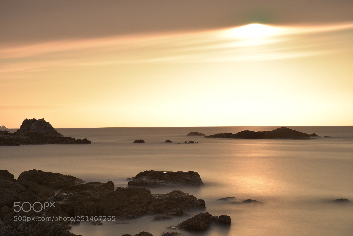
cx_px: 176
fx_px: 824
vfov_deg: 16.3
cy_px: 118
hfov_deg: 24.2
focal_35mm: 84
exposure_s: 180
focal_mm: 56
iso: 250
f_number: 11
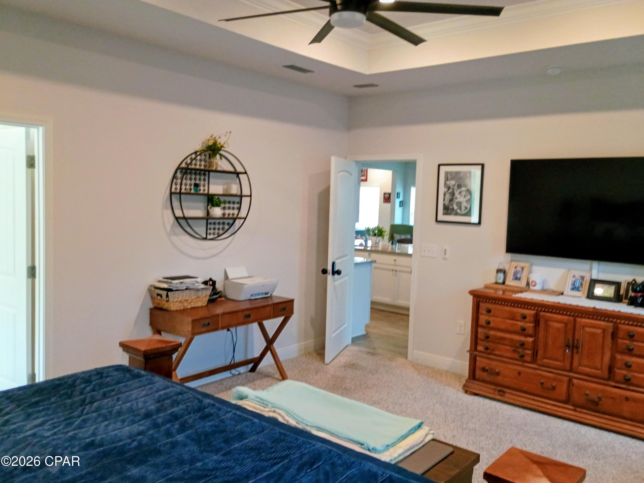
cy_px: 242
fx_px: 539
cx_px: 322
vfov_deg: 48.2
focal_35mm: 29
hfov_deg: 61.7
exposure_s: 1/40
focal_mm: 4.27
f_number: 1.8
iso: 658
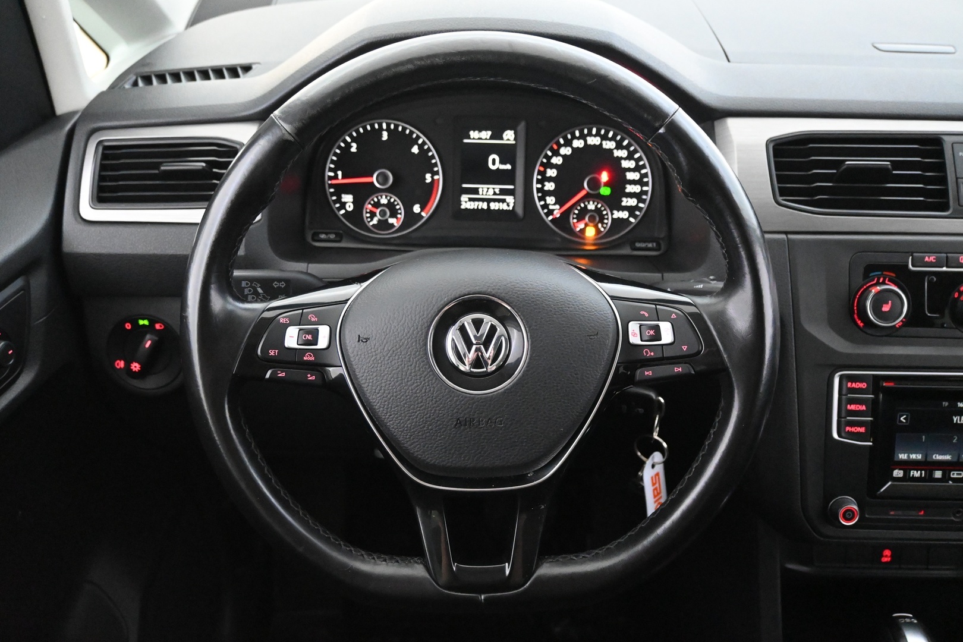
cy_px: 321
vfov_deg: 41.7
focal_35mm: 32
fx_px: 843
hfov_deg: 59.5
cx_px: 482
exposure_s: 1/30
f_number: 4
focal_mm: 21
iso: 10000
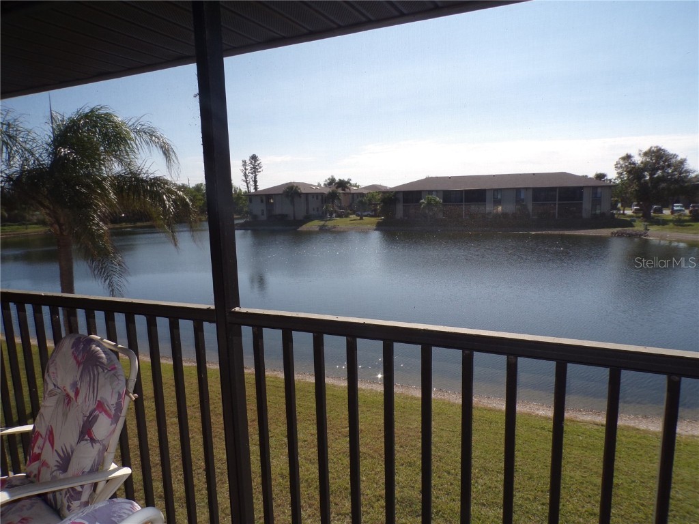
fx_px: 485
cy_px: 262
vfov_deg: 56.8
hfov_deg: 71.6
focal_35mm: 24
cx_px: 350
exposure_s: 1/280
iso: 80
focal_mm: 4.3
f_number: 5.8
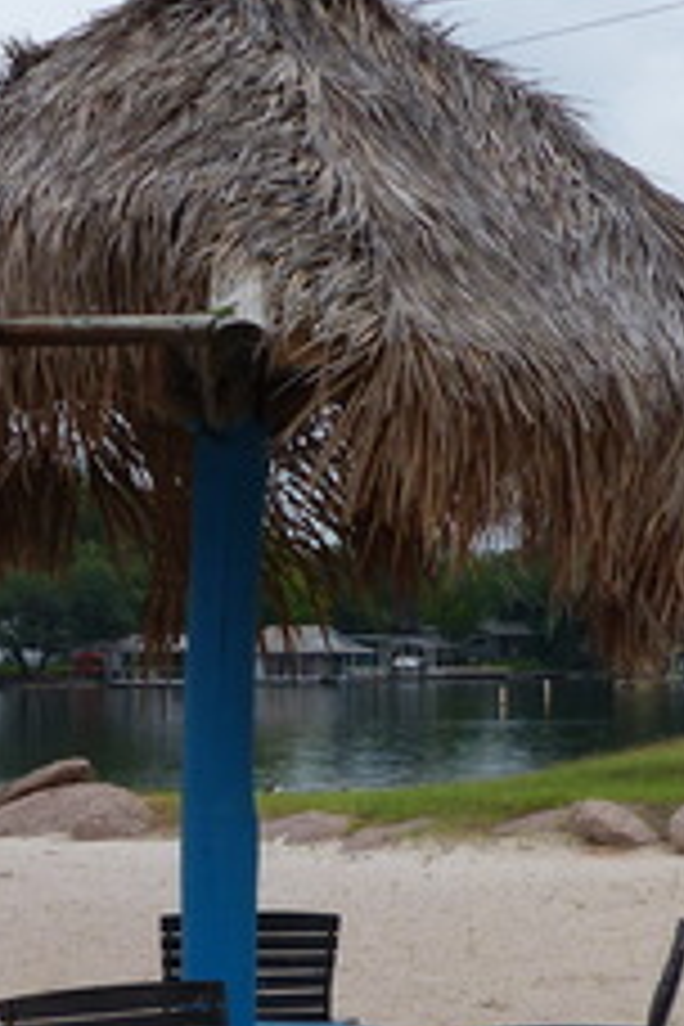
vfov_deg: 14.9
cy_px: 760
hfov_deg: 10.0
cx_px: 202
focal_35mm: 137
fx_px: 3904
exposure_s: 1/1000
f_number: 4
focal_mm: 8.4
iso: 100
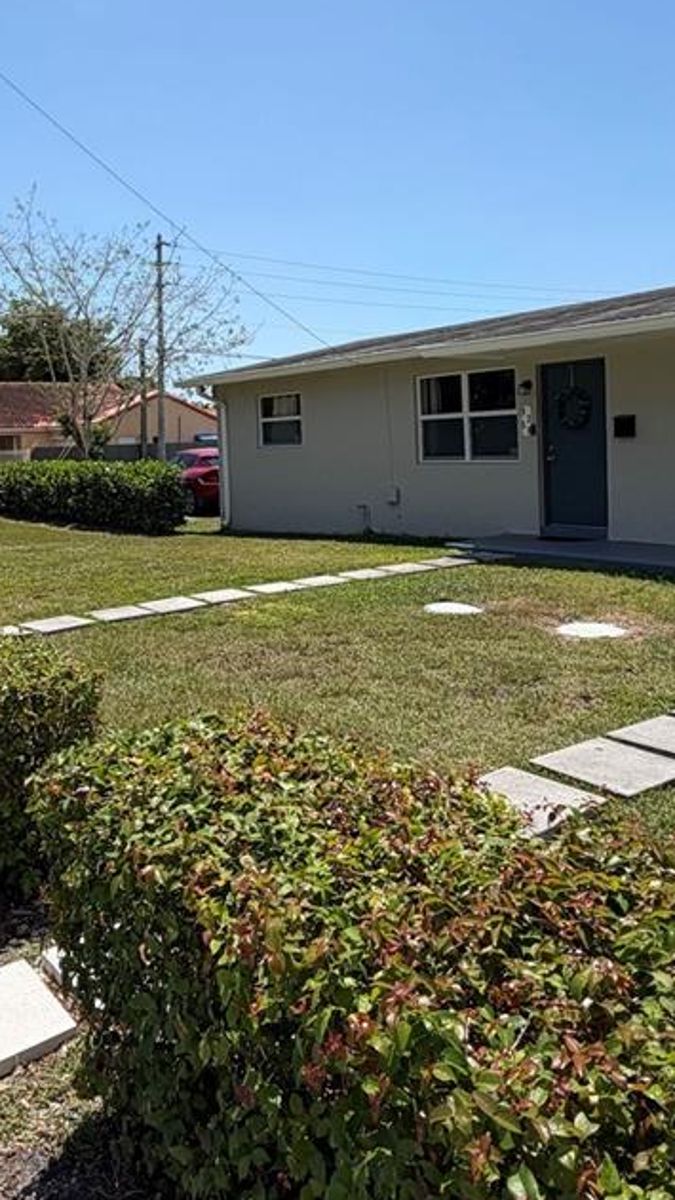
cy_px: 491
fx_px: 923
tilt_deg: -3.3
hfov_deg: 40.0
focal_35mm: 29
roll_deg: +0.8
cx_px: 260
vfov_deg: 65.5
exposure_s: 1/888
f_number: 2.2
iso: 20
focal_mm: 2.22
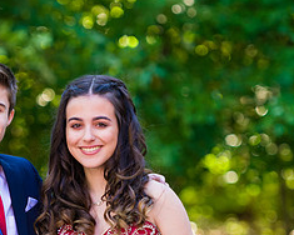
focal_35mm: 368
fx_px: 3202
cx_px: 99
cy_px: 183
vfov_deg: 4.2
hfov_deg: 5.3
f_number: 3.2
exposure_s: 1/200
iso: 200
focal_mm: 135
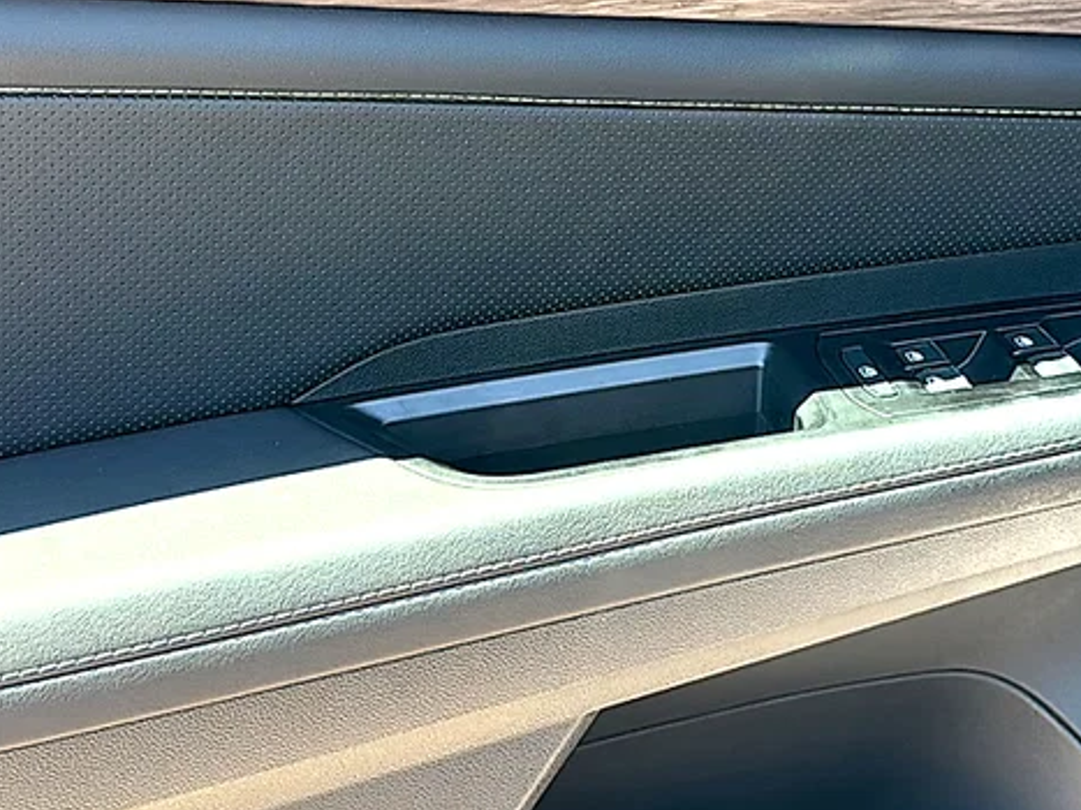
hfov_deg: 37.2
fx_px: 1592
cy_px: 270
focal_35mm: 51
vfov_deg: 28.4
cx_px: 685
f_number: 1.78
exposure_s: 1/270
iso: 80
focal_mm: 6.86
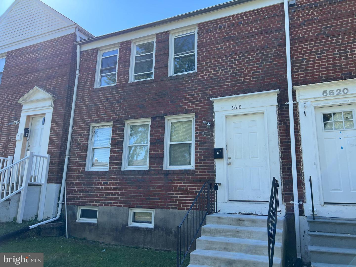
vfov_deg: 53.1
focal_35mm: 26
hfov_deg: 67.3
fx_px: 267
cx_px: 178
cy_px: 134
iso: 50
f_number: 1.5
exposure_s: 1/1252
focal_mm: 5.7
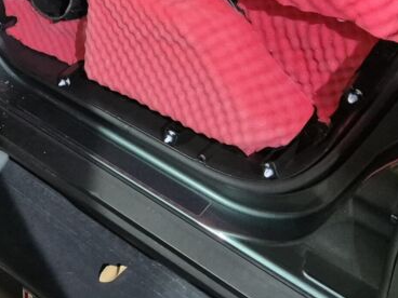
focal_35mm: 64
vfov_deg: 22.0
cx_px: 32
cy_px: -11
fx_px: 736
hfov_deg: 28.9
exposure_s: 1/100
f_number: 1.8
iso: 1000
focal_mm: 5.4
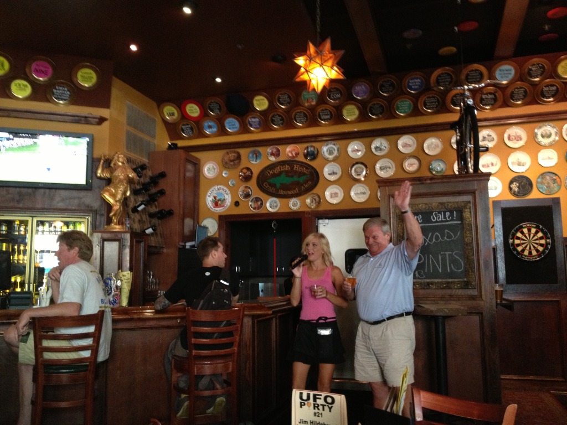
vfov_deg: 40.7
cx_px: 284
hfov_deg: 52.6
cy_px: 212
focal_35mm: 35
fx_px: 573
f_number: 2.4
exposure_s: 1/20
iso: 320
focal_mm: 4.28
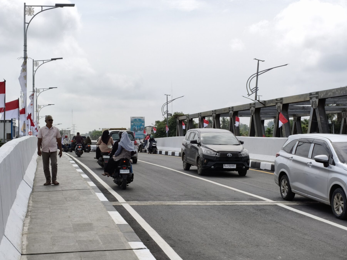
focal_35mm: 59
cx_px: 151
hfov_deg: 32.7
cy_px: 136
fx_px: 591
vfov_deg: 24.8
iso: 64
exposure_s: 1/3764
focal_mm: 4.95
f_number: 1.5
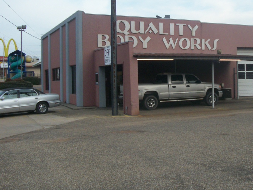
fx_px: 395
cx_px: 173
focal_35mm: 54
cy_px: 78
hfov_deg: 35.1
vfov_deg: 27.0
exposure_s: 1/60
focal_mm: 5.7
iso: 80
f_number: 8.8
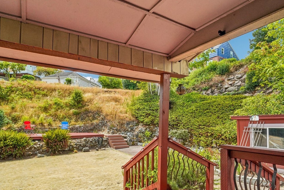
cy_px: 127
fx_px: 174
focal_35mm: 22
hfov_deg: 78.5
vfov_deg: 56.0
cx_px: 135
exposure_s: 1/1000
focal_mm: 16
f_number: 8
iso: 1600
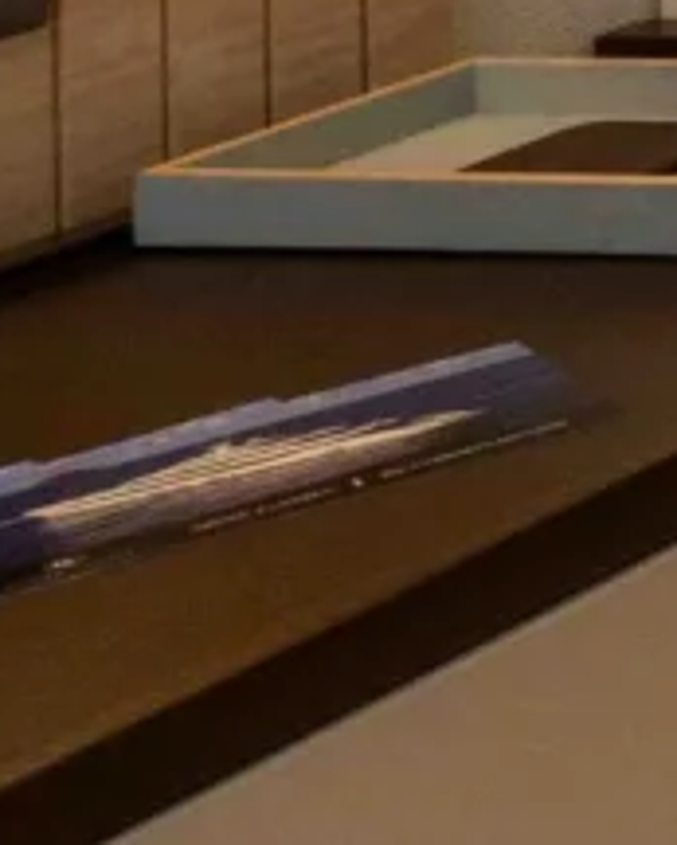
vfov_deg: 12.5
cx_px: 3659
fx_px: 3285
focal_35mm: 131
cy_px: -951
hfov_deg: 5.9
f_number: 8
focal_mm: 10.5
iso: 100
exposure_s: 1/30
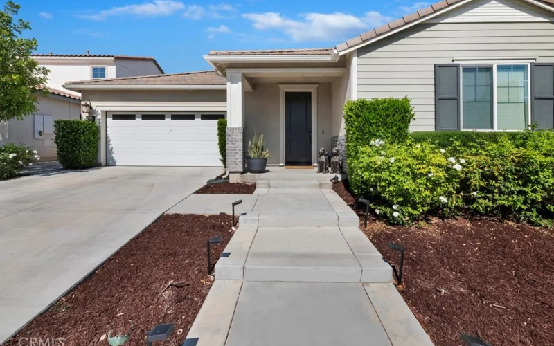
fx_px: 226
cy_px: 157
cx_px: 288
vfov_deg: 74.6
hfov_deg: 101.4
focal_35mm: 15
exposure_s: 1/200
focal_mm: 14
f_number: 20
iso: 500
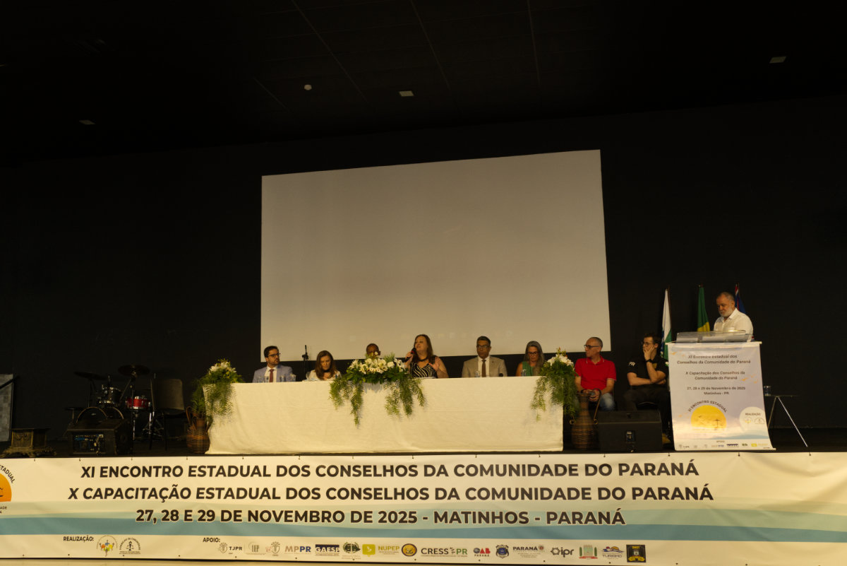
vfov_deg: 37.9
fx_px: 824
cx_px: 424
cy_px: 283
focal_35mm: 35
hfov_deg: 54.4
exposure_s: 1/100
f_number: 4
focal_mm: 35
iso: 2500
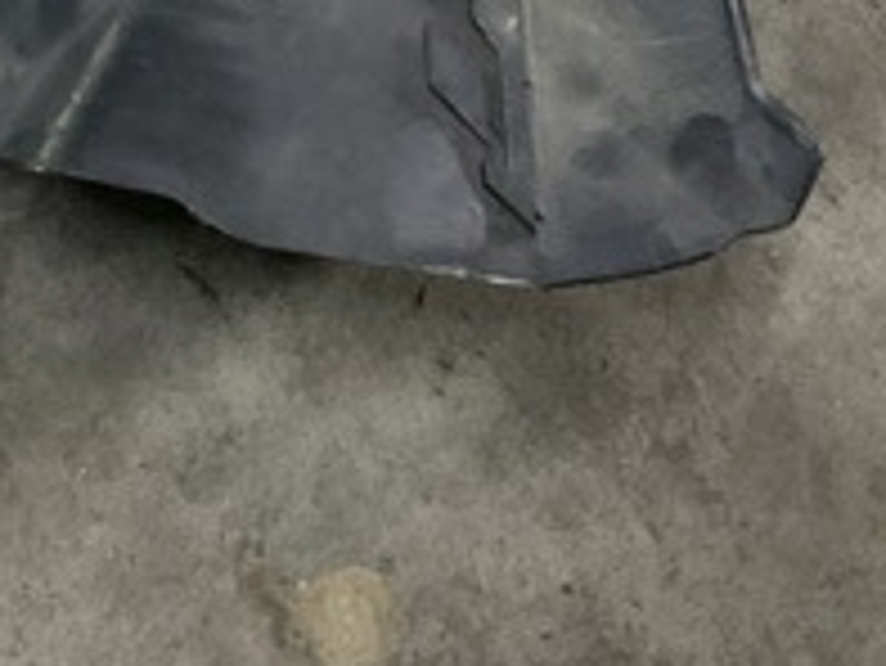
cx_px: 319
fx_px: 2407
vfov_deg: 14.5
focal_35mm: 94
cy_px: -396
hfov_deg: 20.8
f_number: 1.8
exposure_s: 1/25
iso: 320
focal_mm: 3
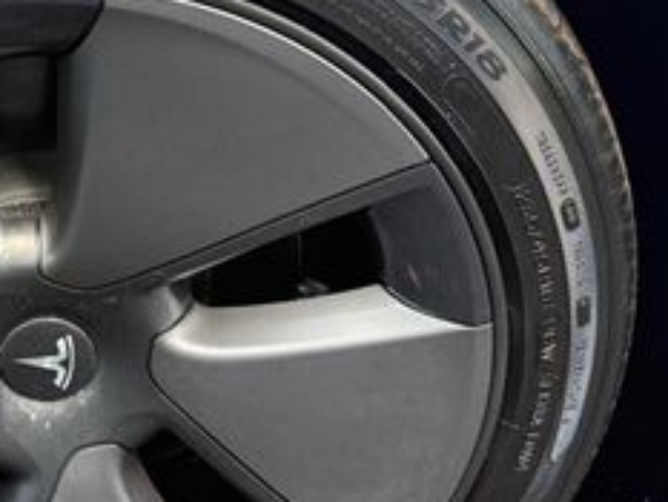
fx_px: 1274
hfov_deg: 27.6
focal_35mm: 66
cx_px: -11
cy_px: 195
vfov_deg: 22.2
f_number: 1.78
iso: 200
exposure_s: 1/226
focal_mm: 6.76
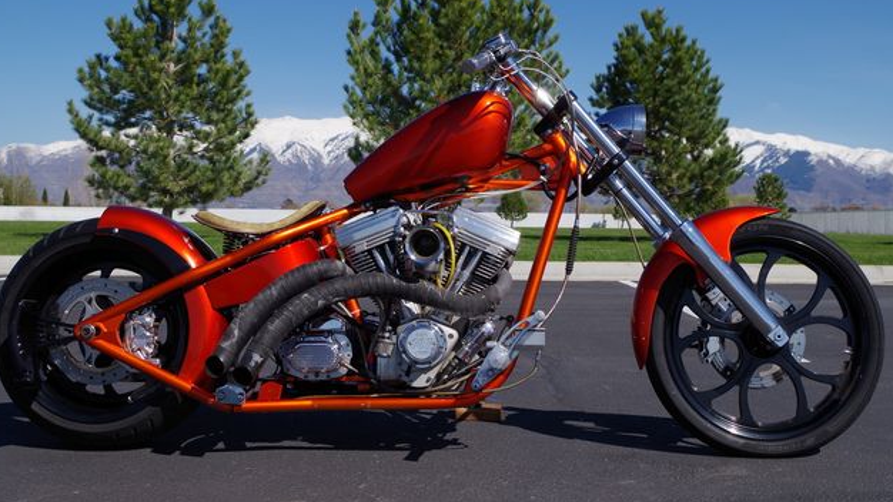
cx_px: 439
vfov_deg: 26.5
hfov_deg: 45.5
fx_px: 1065
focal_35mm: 45
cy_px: 240
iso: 200
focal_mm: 28.13
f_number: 9
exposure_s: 1/500
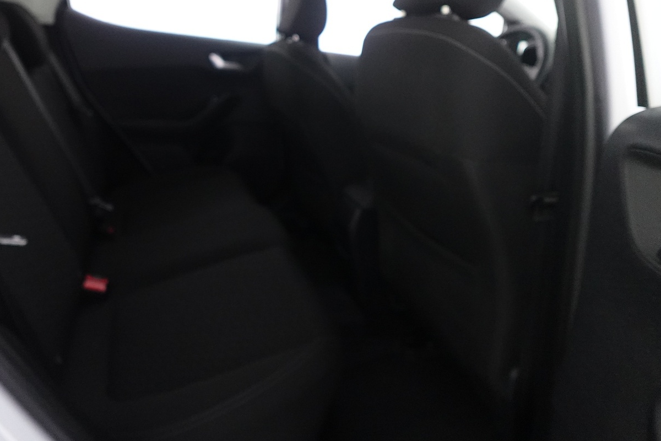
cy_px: 168
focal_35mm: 27
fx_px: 496
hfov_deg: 66.6
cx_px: 259
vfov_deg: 47.5
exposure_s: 1/80
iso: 1600
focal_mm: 7.6
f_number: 2
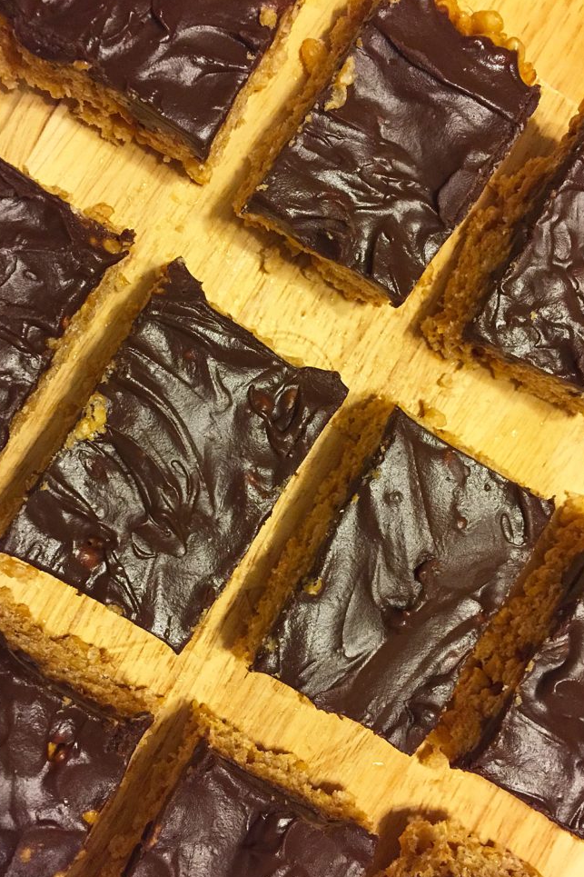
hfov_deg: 41.1
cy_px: 461
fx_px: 779
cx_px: 277
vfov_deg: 58.7
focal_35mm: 32
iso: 200
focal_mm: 4.15
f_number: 2.2
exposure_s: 1/30
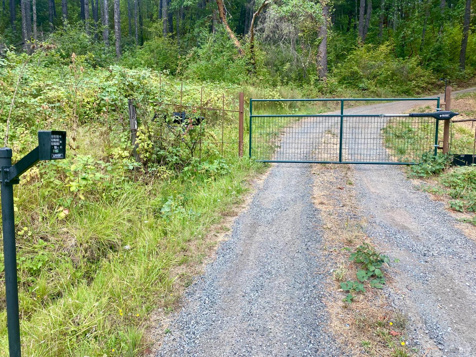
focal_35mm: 26
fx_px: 358
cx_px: 238
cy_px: 178
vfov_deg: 53.1
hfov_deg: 67.3
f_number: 1.8
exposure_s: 1/311
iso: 32
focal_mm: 4.25
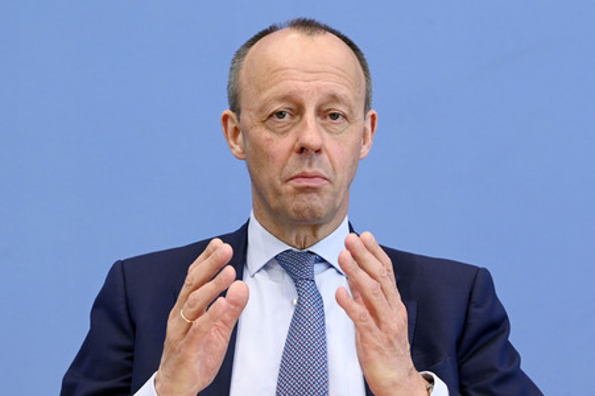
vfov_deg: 14.4
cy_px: 198
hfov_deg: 21.5
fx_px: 1569
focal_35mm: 95
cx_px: 298
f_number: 5.6
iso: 2500
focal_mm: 95
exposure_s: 1/400
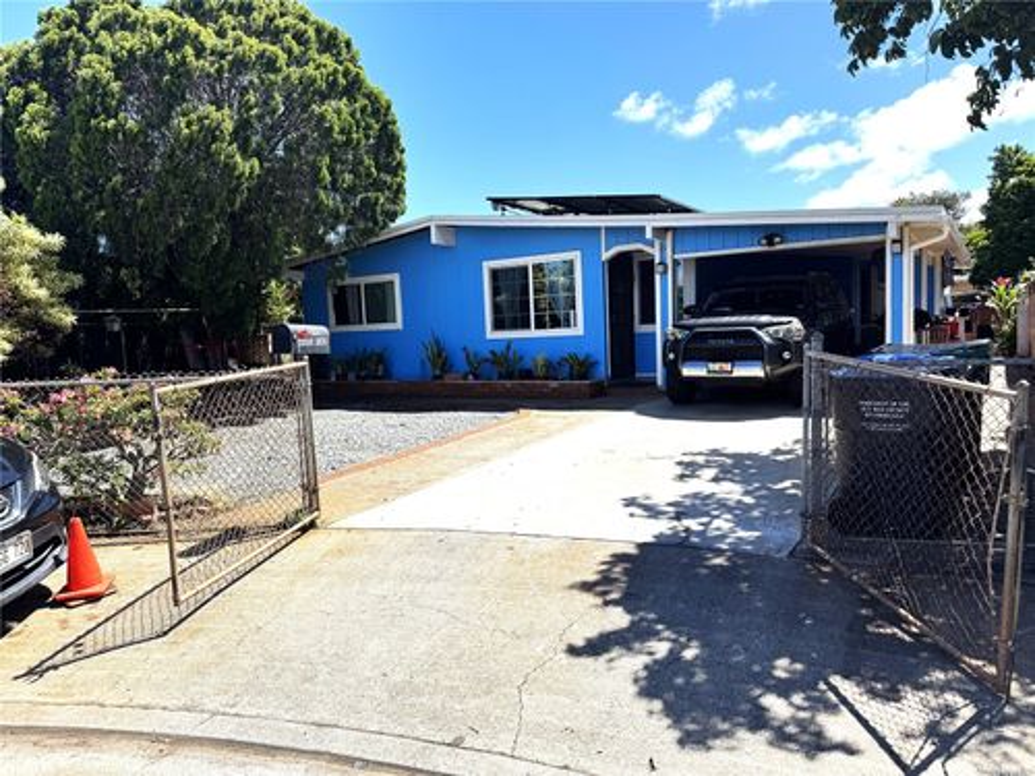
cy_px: 388
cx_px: 518
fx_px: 718
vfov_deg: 56.8
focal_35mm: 24
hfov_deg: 71.6
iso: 80
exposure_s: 1/4049
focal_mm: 6.76
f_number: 1.78
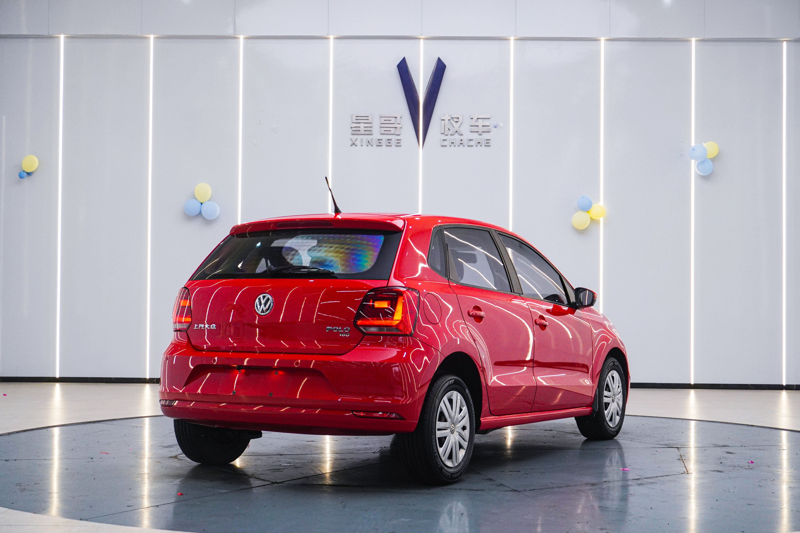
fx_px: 1222
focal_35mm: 55
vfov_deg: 24.6
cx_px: 402
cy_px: 267
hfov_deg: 36.2
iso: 800
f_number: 6.3
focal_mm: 36
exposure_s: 1/80
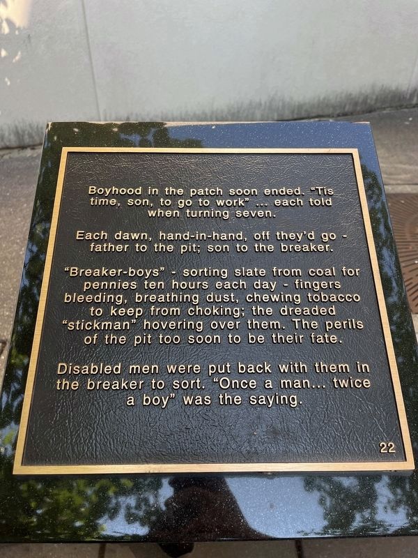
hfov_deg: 53.1
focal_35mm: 26
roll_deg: -0.8
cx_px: 209
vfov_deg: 67.3
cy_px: 279
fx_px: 419
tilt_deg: -38.4
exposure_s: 1/225
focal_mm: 5.1
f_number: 1.6
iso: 40
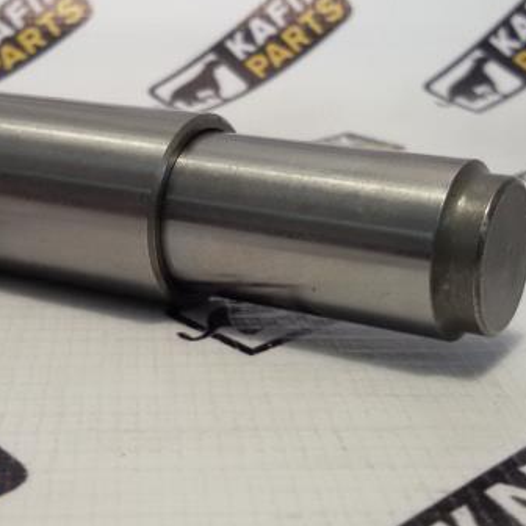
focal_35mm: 44
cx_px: 158
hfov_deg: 37.7
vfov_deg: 38.2
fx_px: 756
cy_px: 222
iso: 50
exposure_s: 1/33
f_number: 2.4
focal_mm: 2.93
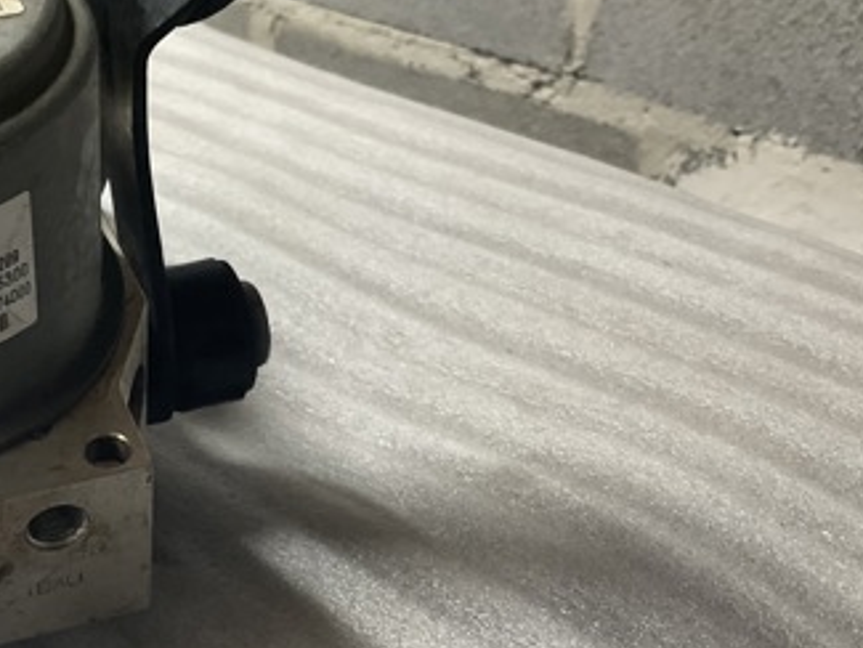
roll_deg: -0.9
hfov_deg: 32.0
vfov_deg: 25.6
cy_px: 381
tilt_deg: -30.6
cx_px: 74
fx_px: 1422
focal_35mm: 57
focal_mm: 3
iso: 100
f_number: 1.8
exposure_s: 1/60
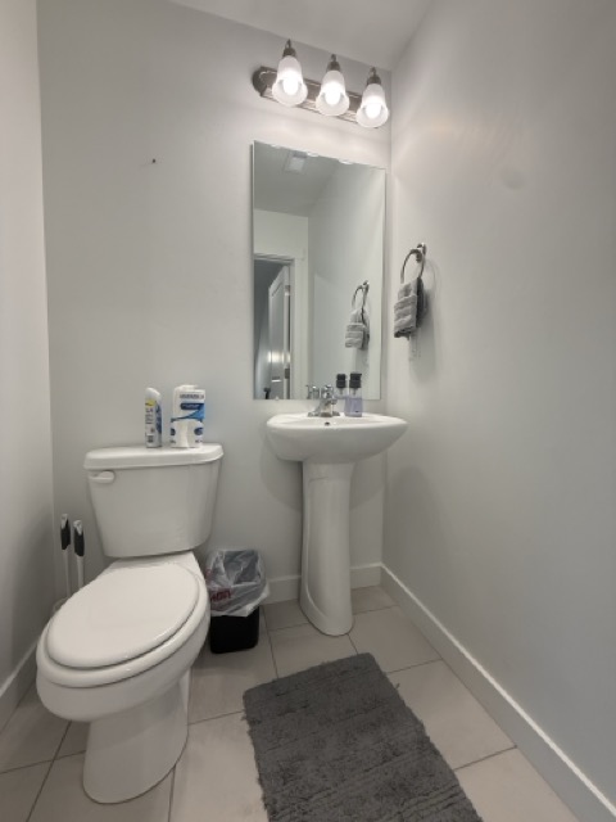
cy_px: 411
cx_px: 308
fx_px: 332
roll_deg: -0.6
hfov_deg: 85.7
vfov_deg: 102.1
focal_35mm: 14
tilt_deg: -2.4
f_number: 2.2
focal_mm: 2.22
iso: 100
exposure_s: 1/120
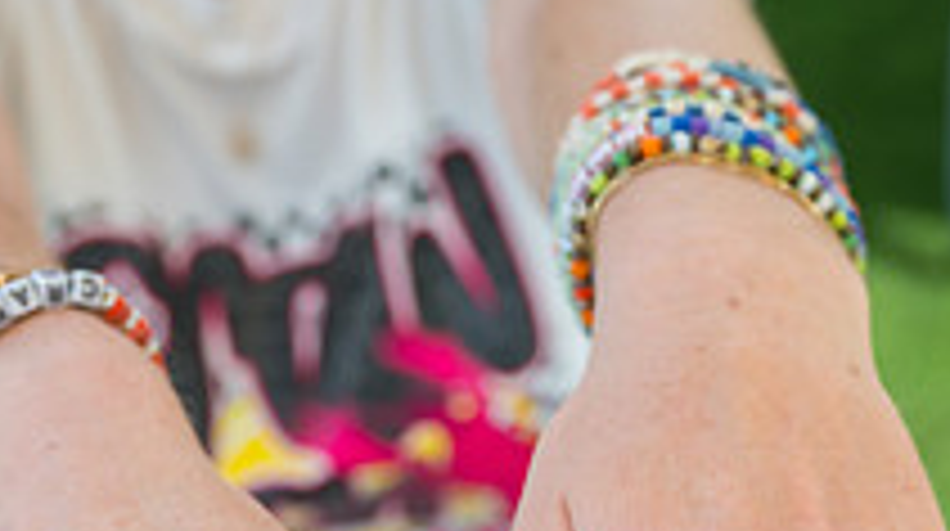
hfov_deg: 22.7
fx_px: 2365
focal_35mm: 94
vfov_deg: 12.1
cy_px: 855
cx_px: 491
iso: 100
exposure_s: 1/400
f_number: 5
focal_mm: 42
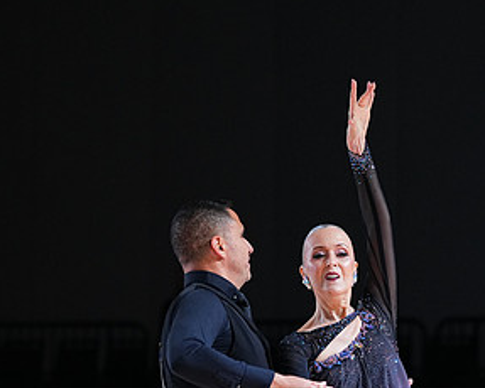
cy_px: 445
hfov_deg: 5.8
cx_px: 293
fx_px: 4798
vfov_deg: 4.6
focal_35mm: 334
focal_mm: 176
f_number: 4
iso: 2000
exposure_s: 1/400
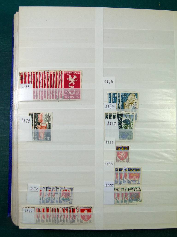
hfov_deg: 45.4
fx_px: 211
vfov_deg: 58.4
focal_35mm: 31
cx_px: 88
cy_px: 118
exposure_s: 1/200
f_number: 4
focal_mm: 5.6
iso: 100
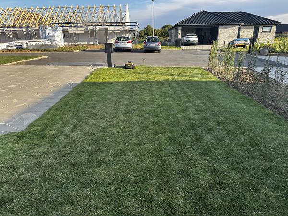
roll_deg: +1.3
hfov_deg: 71.6
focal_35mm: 24
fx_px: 200
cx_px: 144
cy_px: 108
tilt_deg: -19.3
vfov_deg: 56.8
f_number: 1.78
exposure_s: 1/989
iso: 80
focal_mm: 6.86
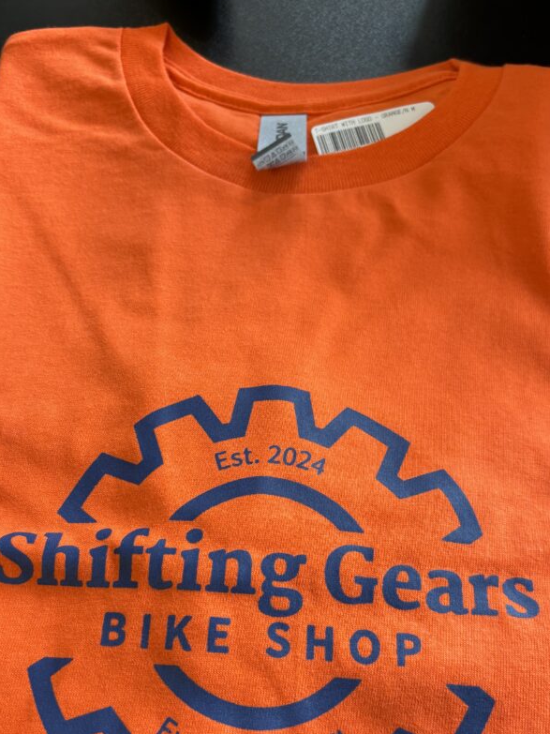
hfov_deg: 41.7
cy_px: 465
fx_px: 720
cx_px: 251
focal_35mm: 34
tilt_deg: -67.5
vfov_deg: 53.3
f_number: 1.6
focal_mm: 5.96
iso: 80
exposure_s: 1/60
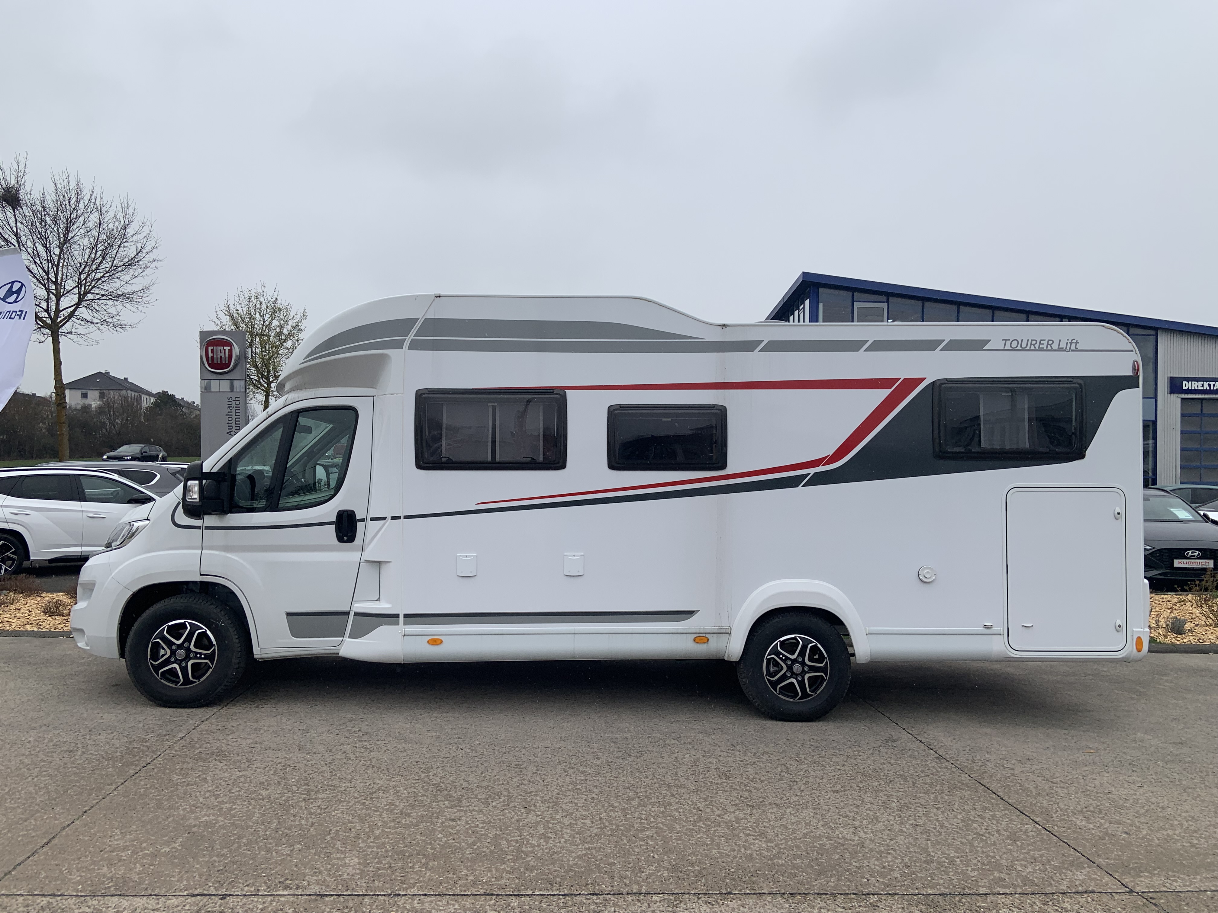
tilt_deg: -1.0
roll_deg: +0.3
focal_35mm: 26
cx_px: 609
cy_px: 456
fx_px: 915
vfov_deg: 53.1
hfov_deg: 67.3
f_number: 1.8
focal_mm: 4.25
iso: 25
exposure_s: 1/1536
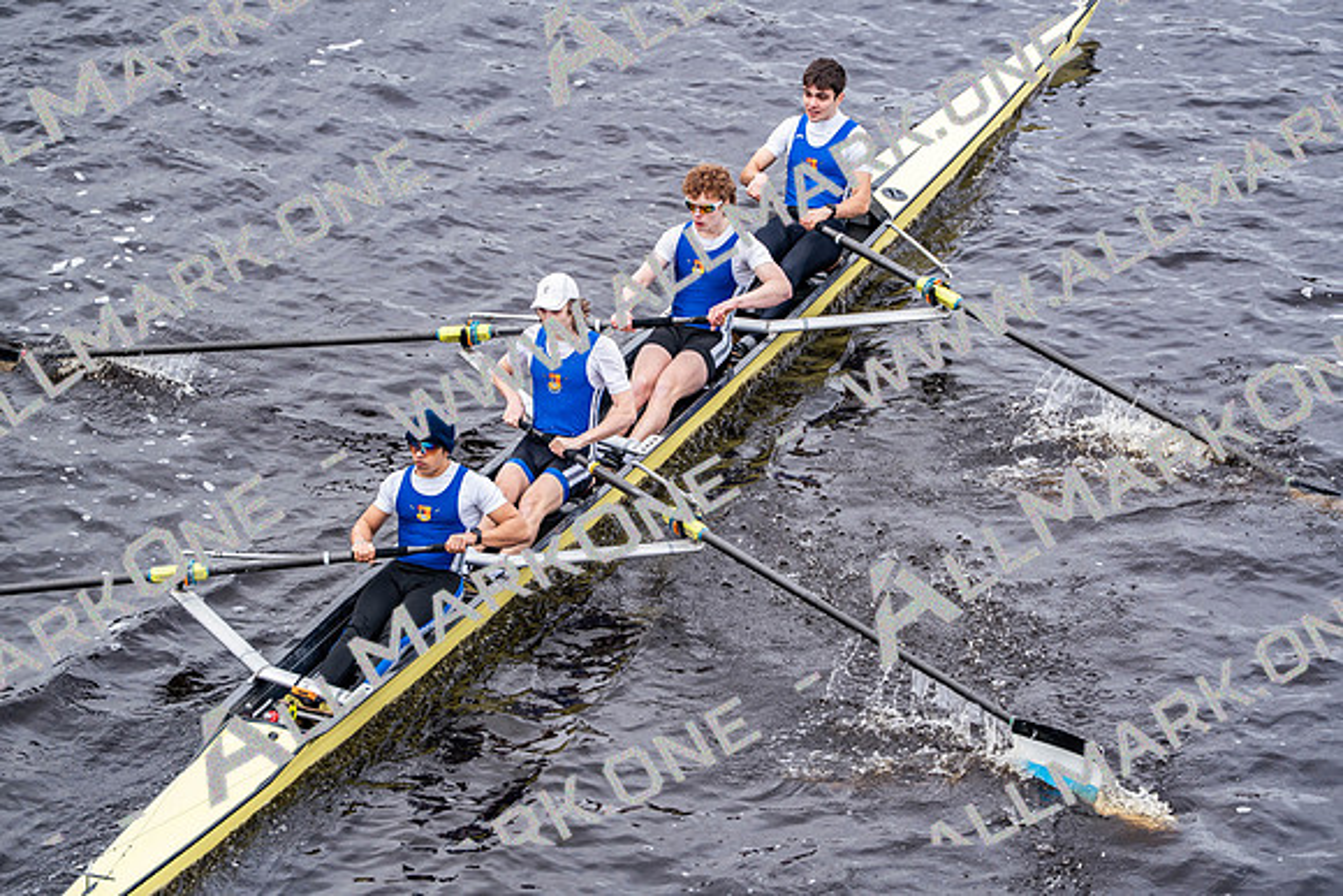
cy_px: 448
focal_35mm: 200
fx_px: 7463
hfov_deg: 10.3
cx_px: 672
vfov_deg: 6.9
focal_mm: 200
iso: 400
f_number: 2.8
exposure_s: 1/2000
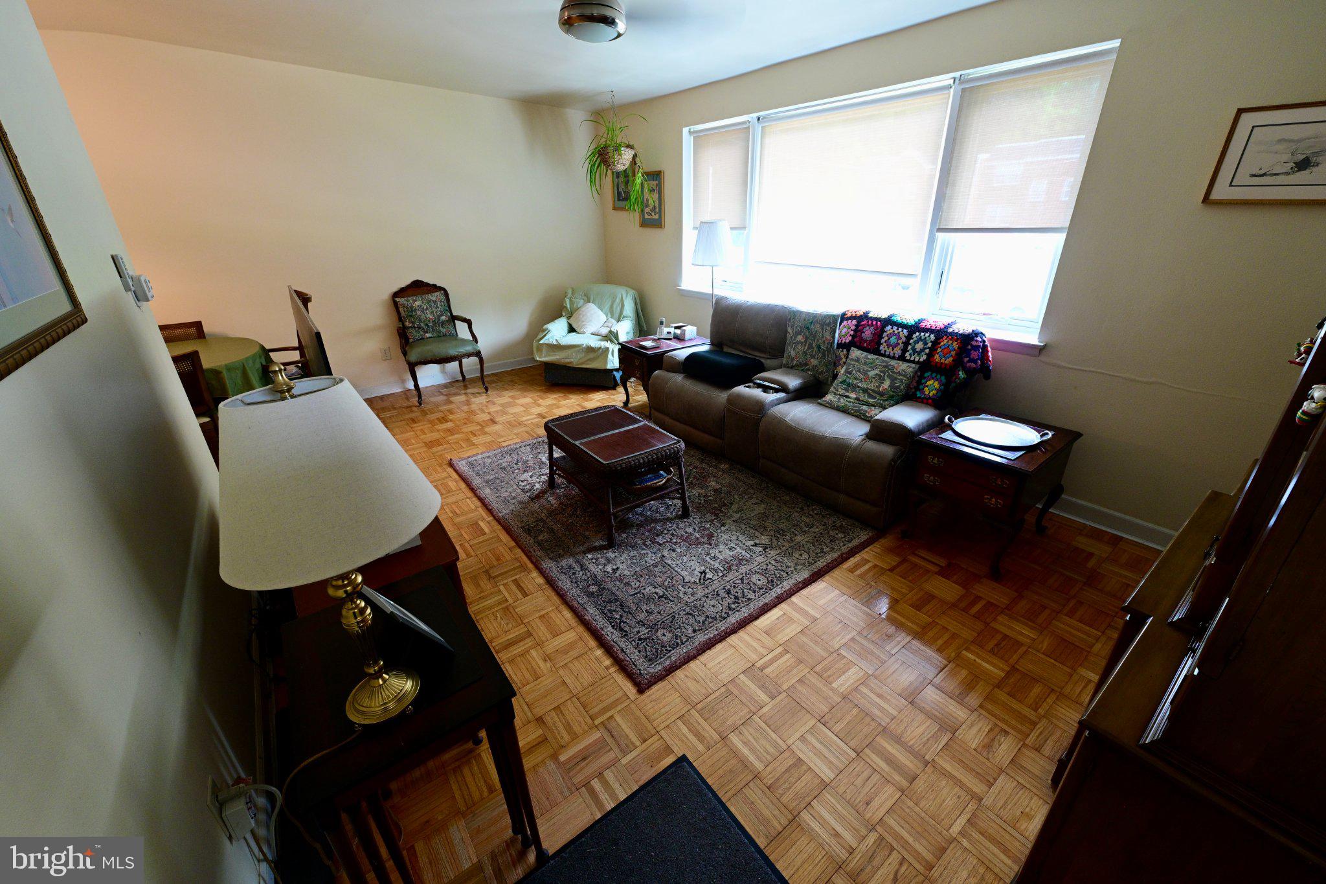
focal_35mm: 14
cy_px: 442
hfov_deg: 104.3
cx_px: 663
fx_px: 516
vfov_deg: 81.2
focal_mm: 14
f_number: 8
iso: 1000
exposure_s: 1/13
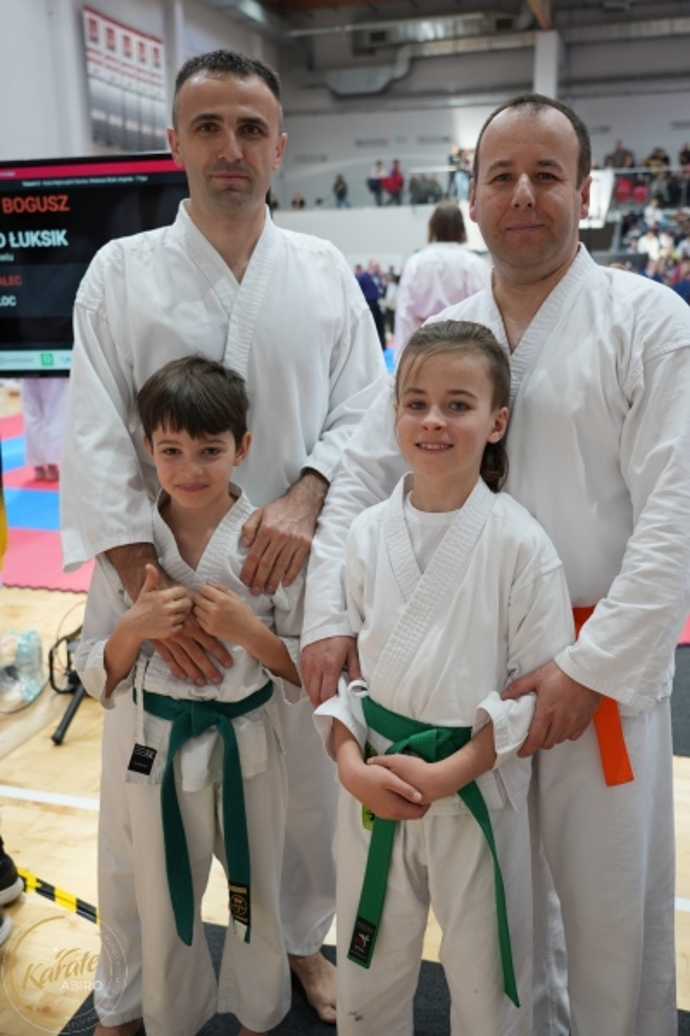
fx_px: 977
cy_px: 518
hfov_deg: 38.9
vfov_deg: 55.8
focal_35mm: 34
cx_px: 345
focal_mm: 34
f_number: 4
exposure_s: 1/160
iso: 800
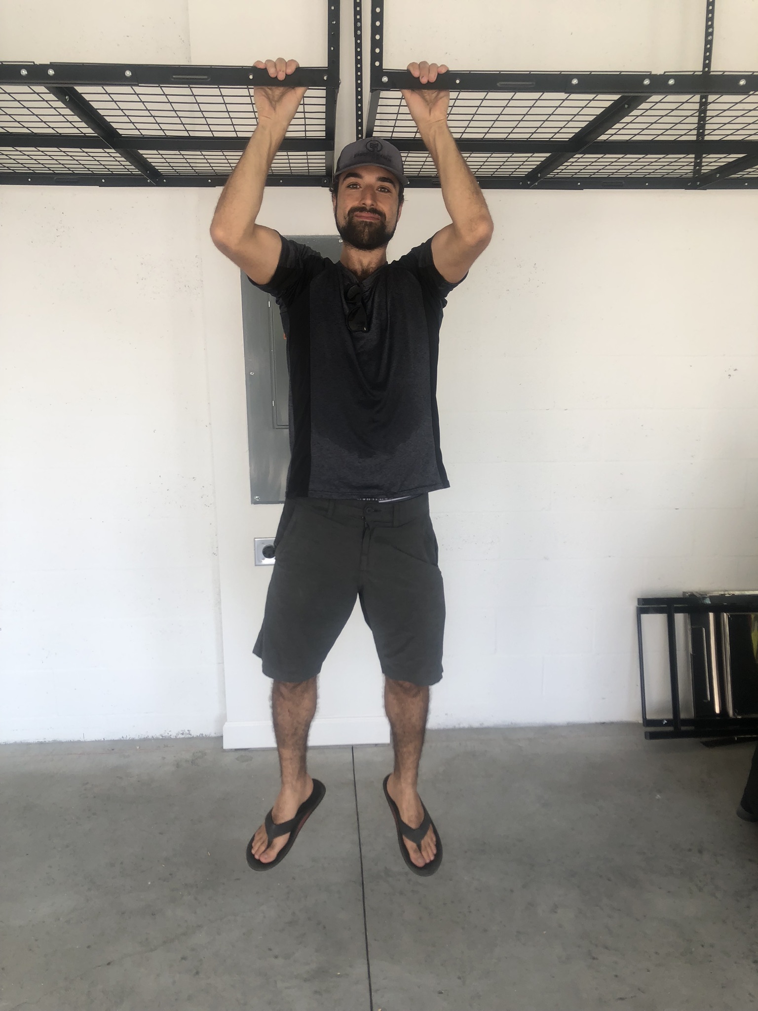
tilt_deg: -10.0
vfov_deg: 63.4
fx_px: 818
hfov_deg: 49.7
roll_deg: -0.2
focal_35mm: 28
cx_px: 379
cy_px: 506
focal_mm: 3.99
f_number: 1.8
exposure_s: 1/120
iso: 25
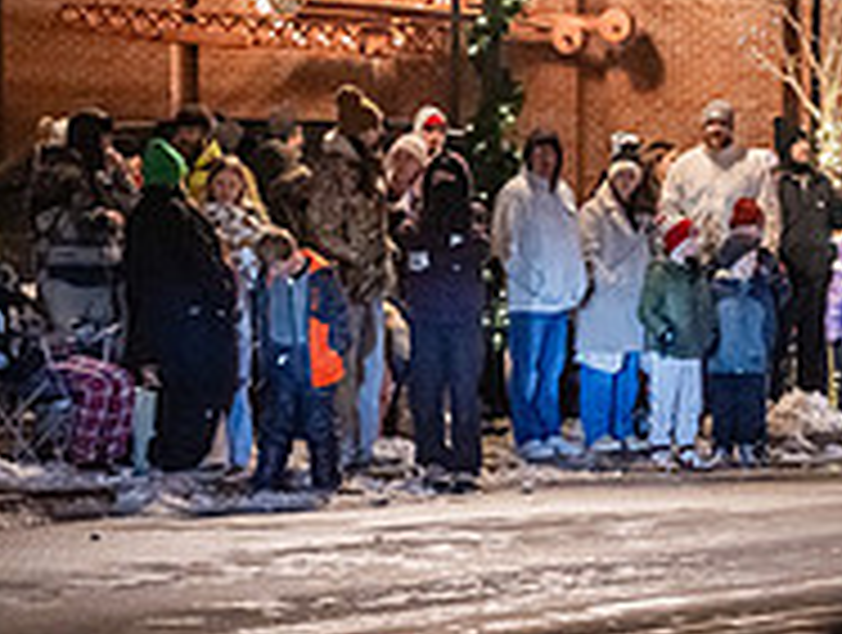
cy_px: 88
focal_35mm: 244
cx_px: 711
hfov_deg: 8.1
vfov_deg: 6.1
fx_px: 5947
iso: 8000
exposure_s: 1/200
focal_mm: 82
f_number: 2.8
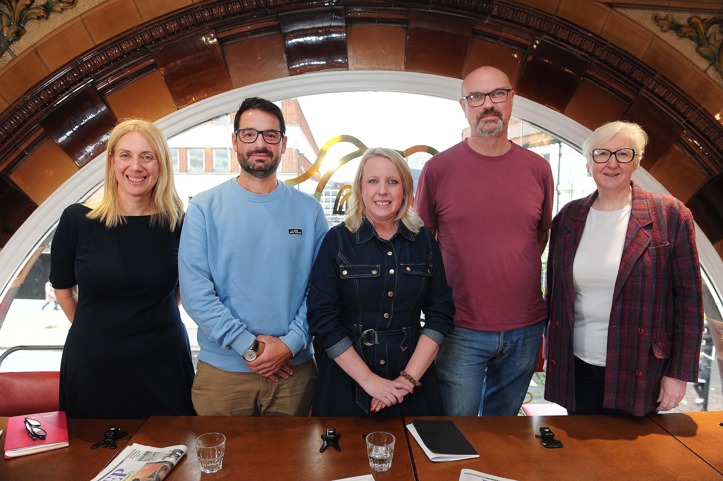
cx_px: 362
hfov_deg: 73.8
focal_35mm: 24
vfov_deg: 53.1
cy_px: 240
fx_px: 482
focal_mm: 24
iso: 800
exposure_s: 1/40
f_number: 5
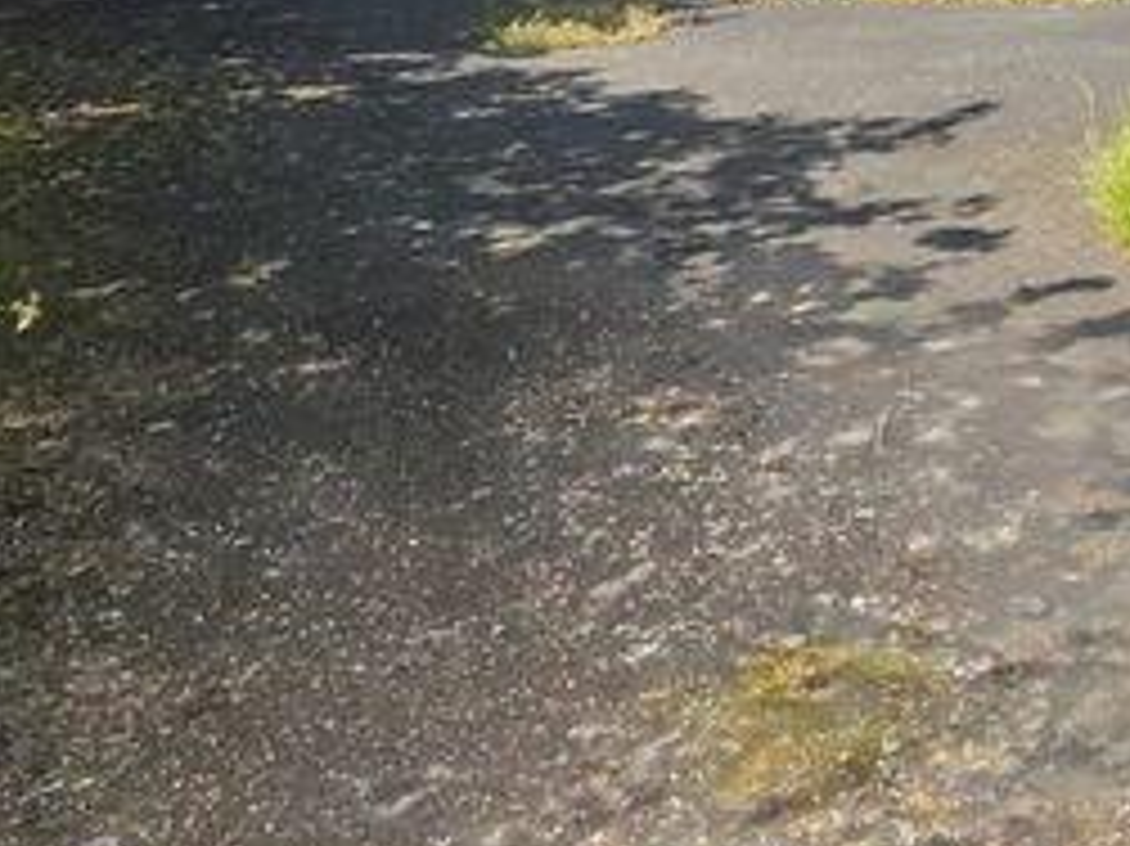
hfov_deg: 29.7
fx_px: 1729
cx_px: 1436
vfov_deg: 24.8
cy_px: -171
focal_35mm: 53
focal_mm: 2.2
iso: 40
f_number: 1.9
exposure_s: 1/1000
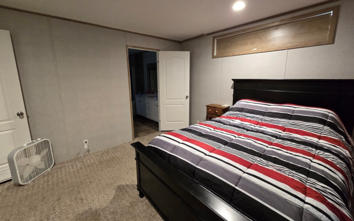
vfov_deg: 78.5
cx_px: 178
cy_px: 103
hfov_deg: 105.3
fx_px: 135
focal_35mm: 14
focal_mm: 2.2
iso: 640
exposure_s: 1/60
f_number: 2.2
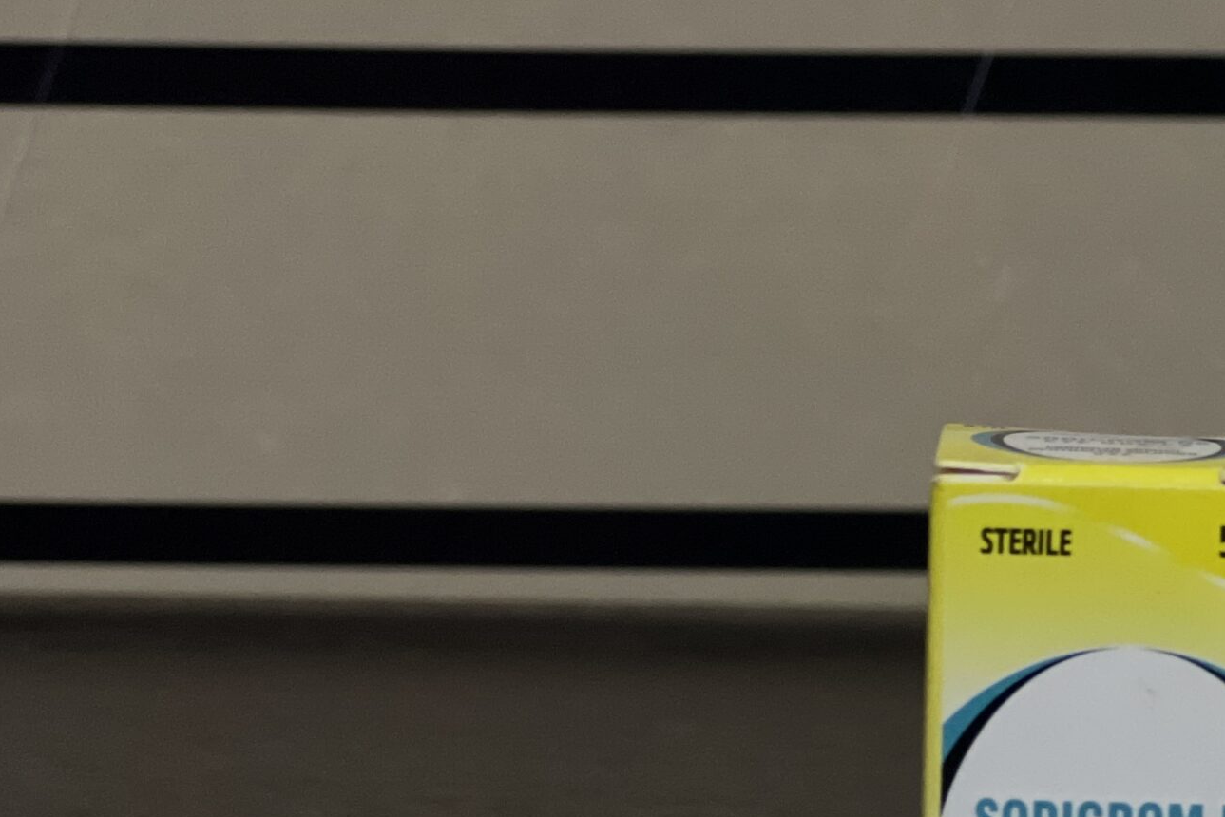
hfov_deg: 12.8
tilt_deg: -7.8
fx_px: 5411
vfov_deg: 8.6
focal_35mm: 159
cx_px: 1084
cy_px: 632
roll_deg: -1.0
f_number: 2.8
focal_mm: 9
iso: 400
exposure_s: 1/40
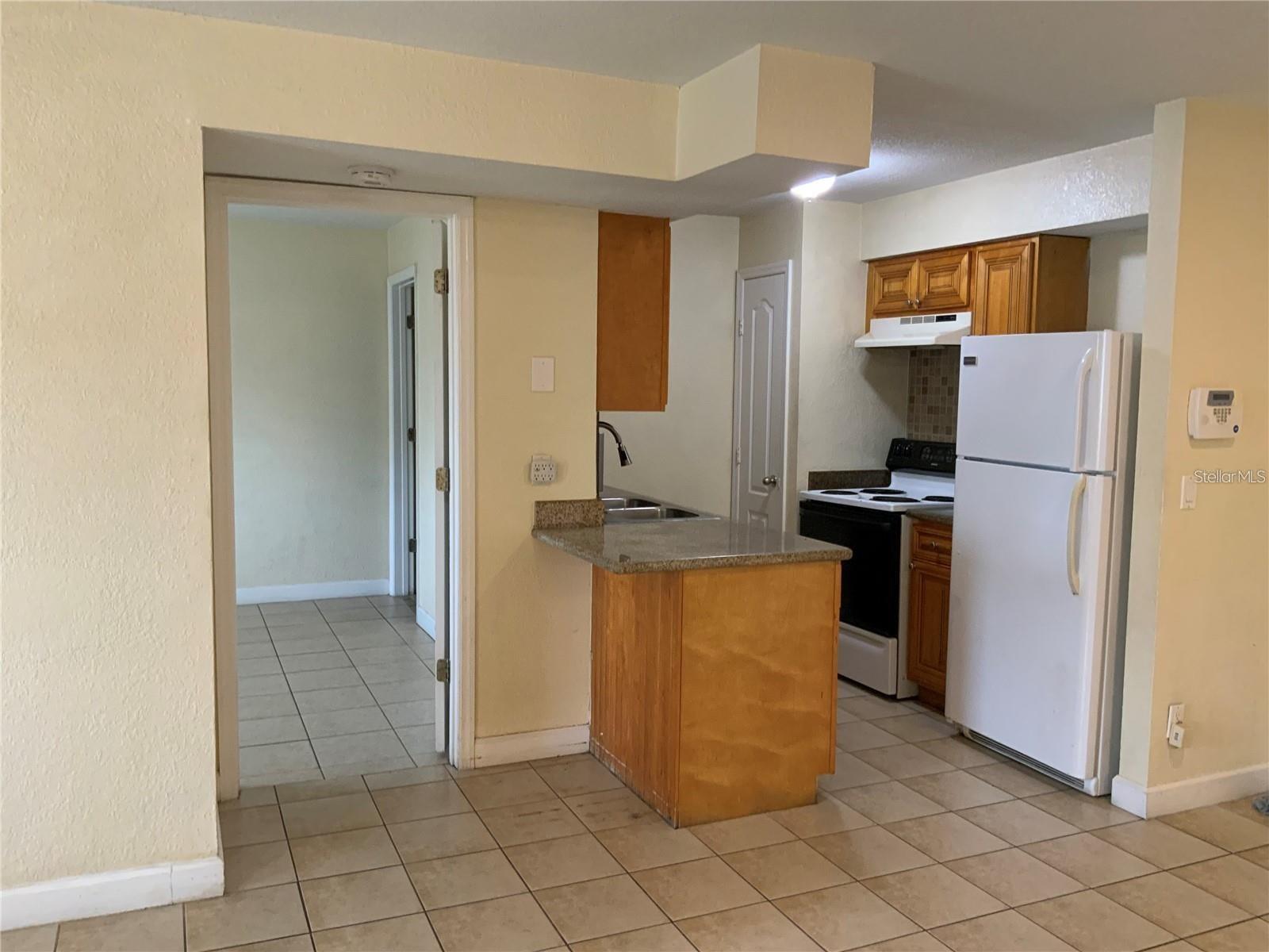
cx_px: 634
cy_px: 476
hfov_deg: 61.7
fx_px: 1063
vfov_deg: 48.2
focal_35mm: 29
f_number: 1.8
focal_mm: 3
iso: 200
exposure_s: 1/60
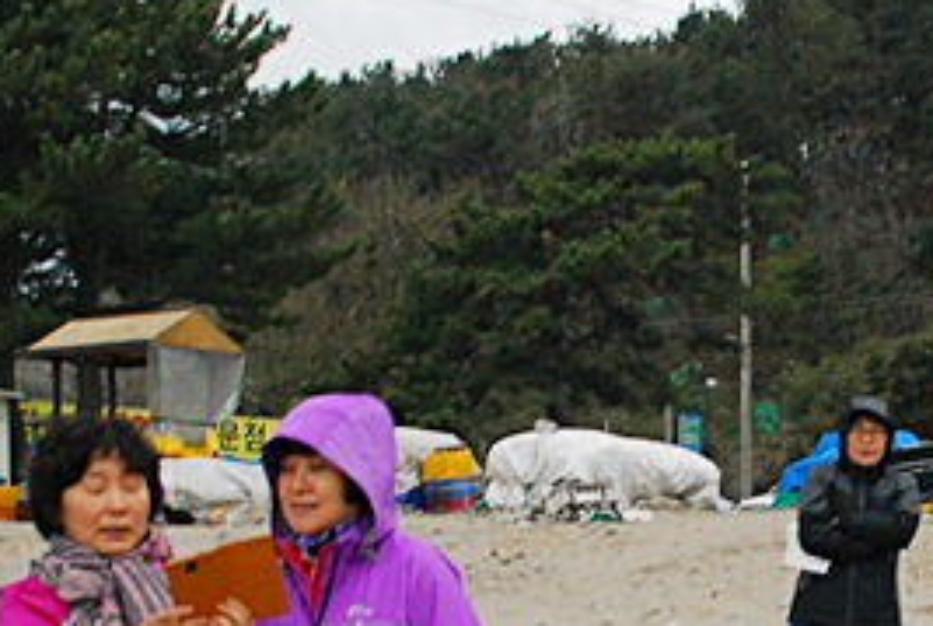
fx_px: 3037
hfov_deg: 17.2
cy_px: 703
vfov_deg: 11.6
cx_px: 814
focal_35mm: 117
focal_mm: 26
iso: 900
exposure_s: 1/30
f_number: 6.3
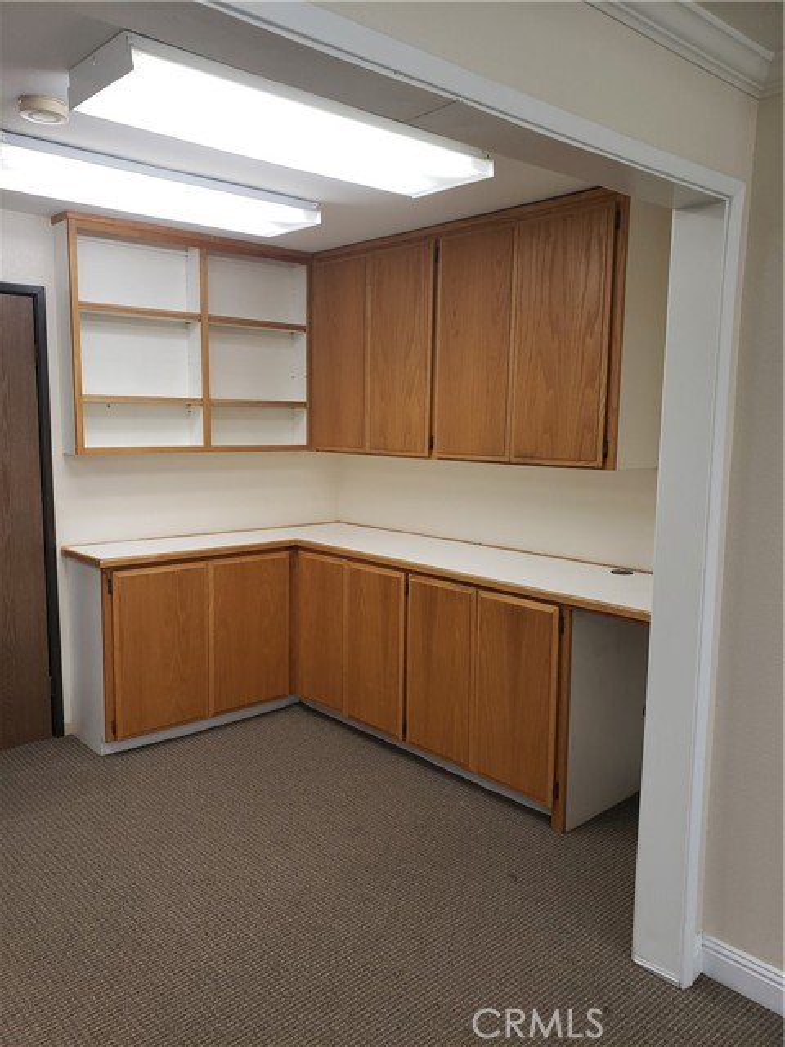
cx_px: 392
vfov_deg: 67.3
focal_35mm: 26
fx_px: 786
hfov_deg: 53.1
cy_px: 524
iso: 125
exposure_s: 1/60
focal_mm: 4.3
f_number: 2.4
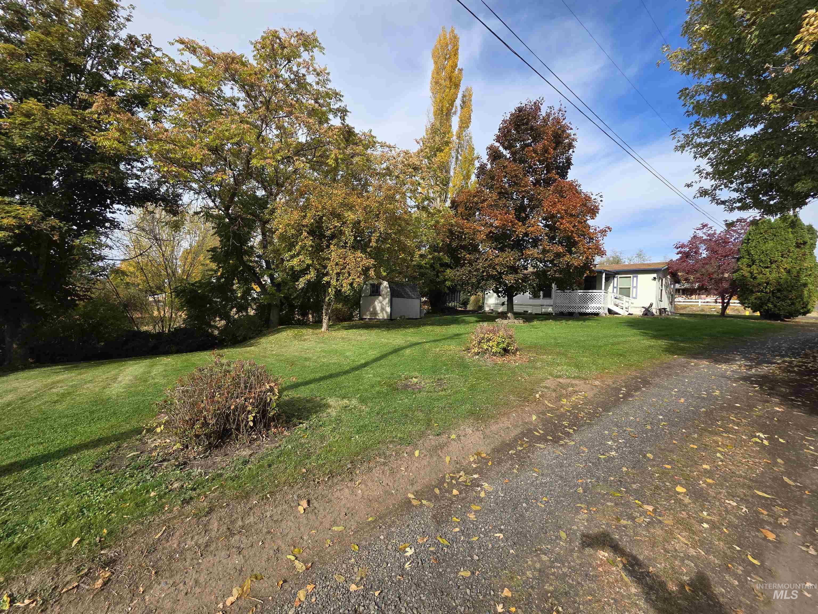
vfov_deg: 89.9
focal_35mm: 13
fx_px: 307
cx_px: 409
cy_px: 307
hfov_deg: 106.2
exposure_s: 1/1314
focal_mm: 2.2
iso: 40
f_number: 1.9
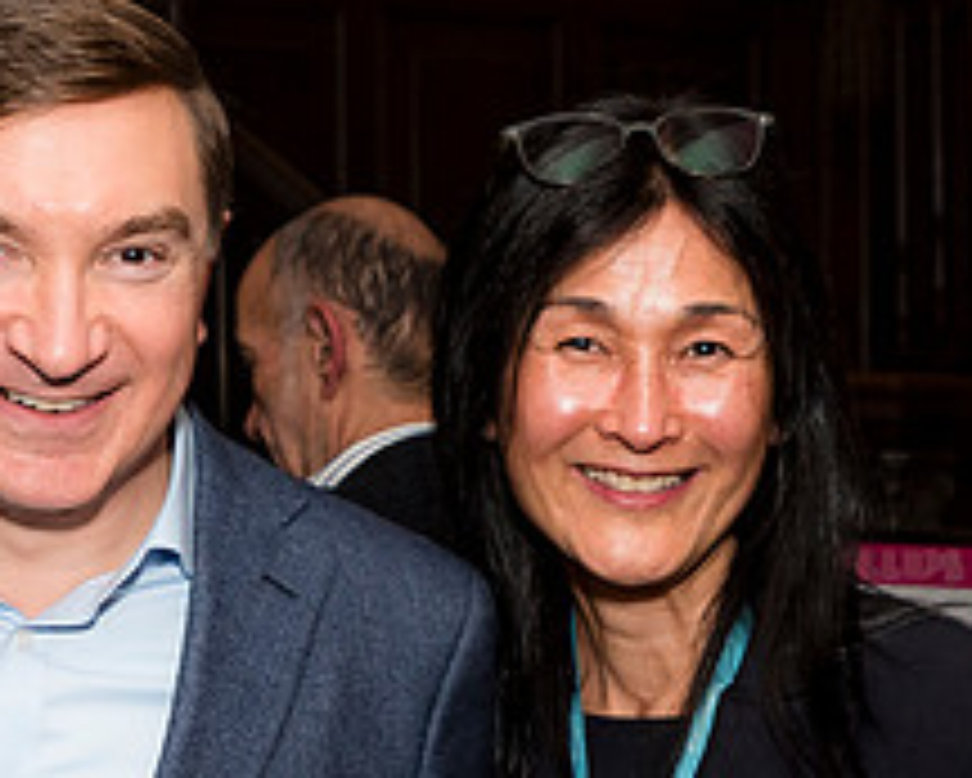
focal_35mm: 112
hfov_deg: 16.8
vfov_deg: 13.7
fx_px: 3223
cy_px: 544
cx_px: 40
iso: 800
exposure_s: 1/125
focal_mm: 26
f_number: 5
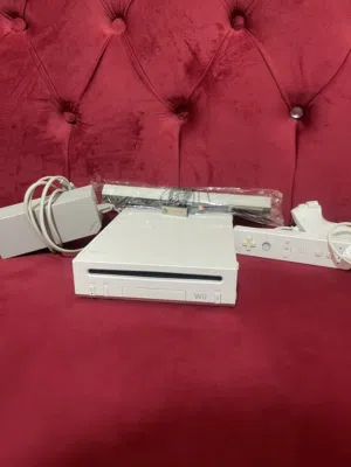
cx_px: 176
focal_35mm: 25
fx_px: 338
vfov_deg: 69.4
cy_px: 234
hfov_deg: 54.9
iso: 200
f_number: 1.6
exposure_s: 1/50
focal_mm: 5.1
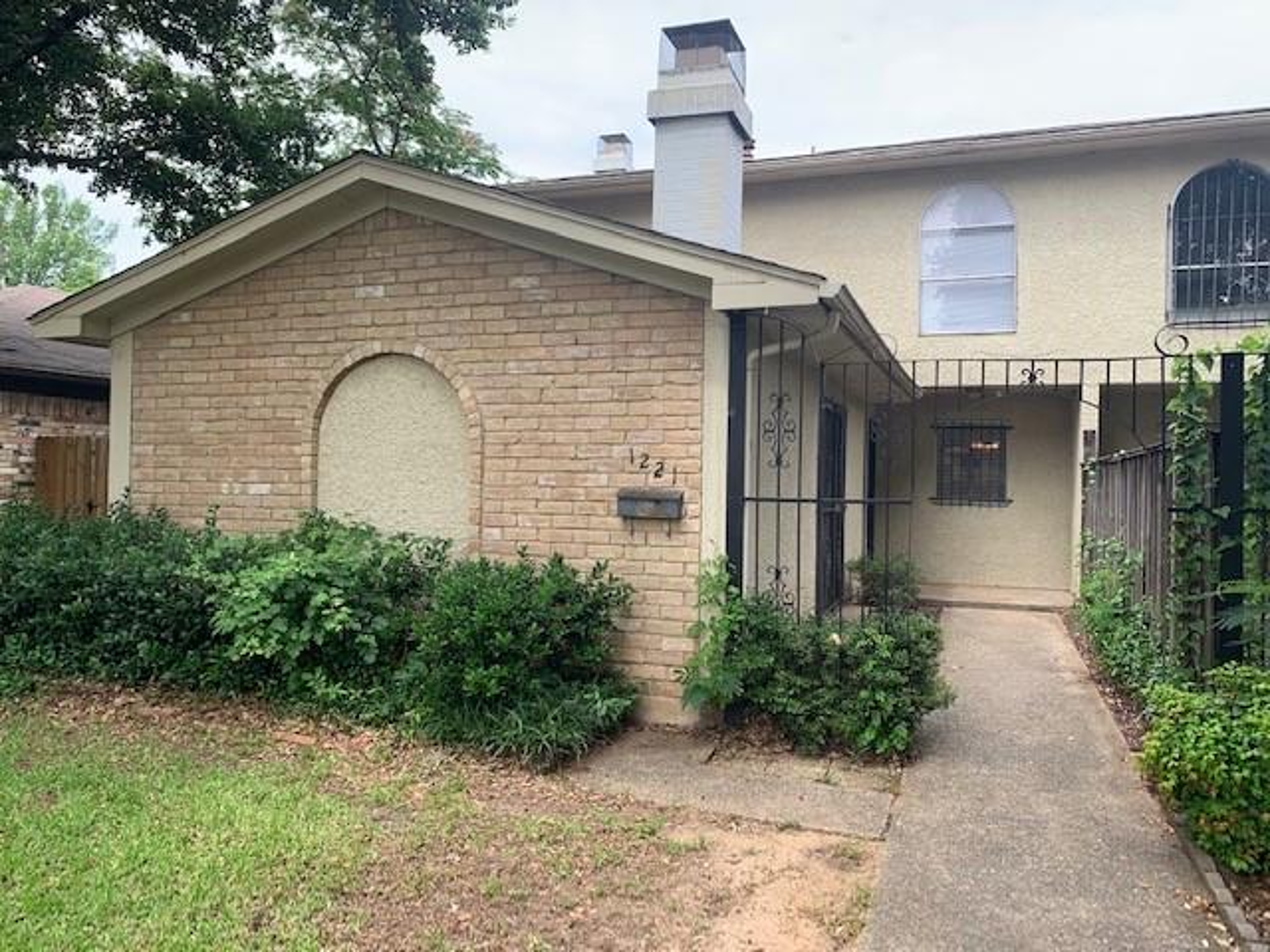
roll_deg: -1.1
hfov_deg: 67.3
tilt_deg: +0.2
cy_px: 476
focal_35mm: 26
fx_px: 954
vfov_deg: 53.1
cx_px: 635
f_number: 1.8
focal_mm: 4.25
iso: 25
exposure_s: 1/520
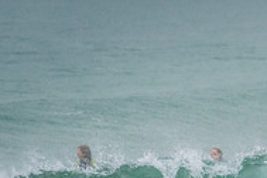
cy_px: 227
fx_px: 11376
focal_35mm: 1534
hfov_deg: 1.3
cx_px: 383
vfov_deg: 0.9
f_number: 5.6
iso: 720
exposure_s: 1/320
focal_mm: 500
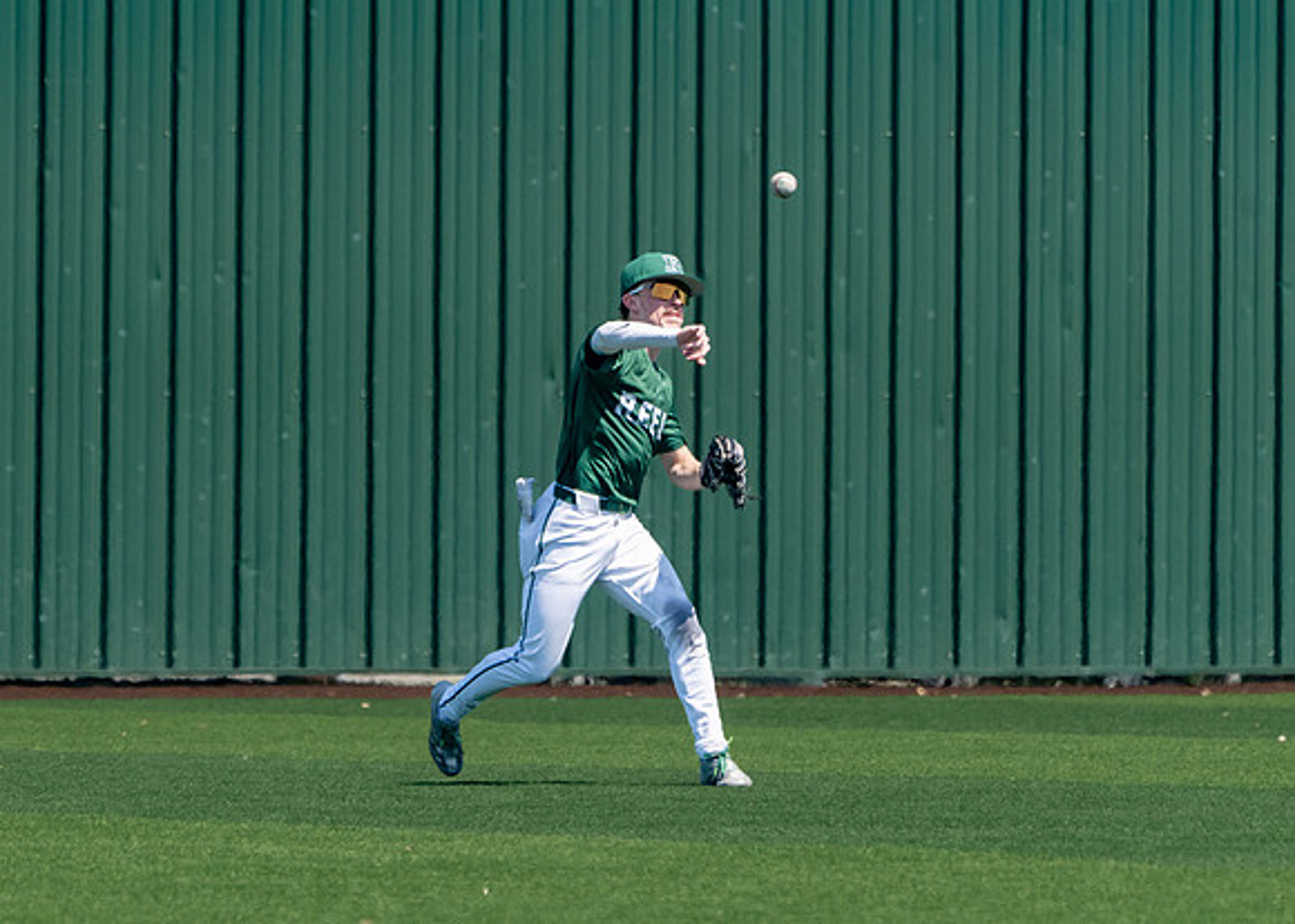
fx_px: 21994
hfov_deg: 3.4
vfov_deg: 2.4
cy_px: 499
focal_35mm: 598
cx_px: 481
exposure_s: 1/2500
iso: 1000
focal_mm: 399
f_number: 8
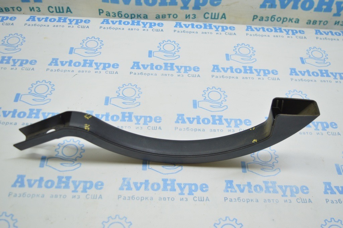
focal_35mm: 40
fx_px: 386
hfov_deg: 48.0
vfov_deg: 33.0
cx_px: 172
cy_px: 114
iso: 400
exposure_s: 1/60
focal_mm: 27
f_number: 4
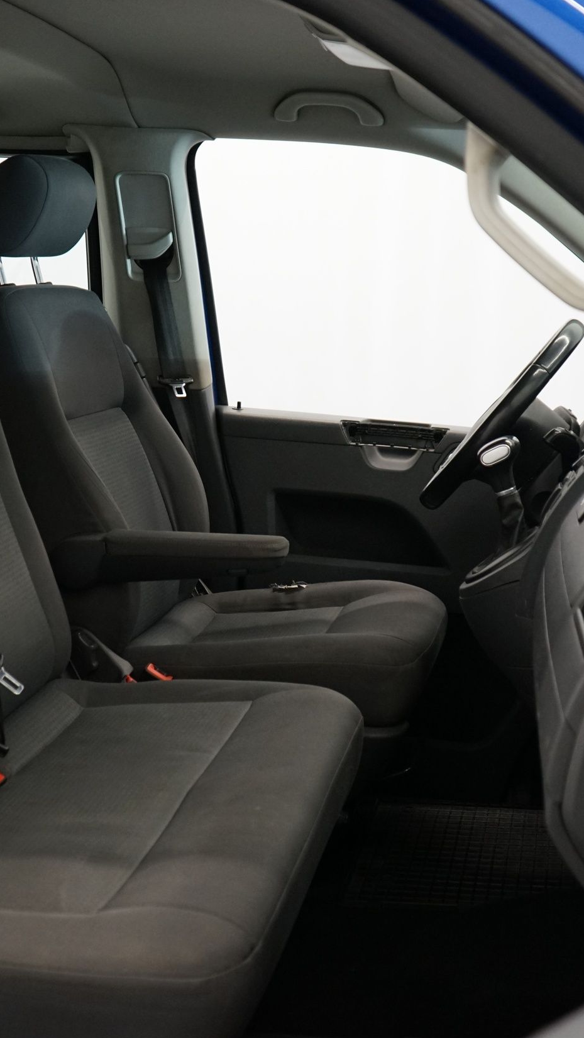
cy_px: 523
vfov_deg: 44.6
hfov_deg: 25.9
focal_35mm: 46
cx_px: 209
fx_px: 1266
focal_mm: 29
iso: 1600
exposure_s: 1/160
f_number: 3.5
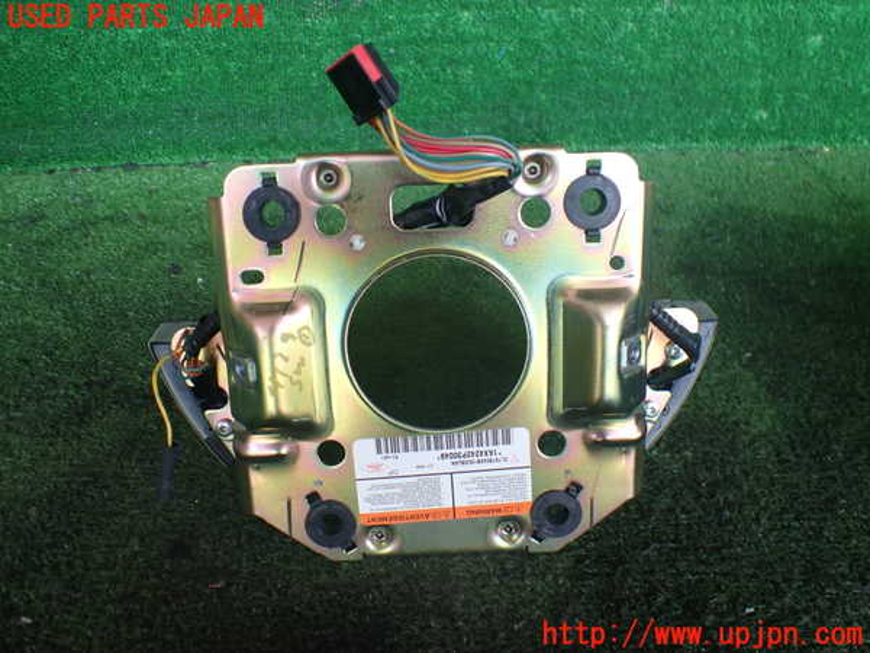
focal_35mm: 30
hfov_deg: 60.0
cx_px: 435
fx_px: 754
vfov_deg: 46.8
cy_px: 326
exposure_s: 1/125
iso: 160
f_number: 2.3
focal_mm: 5.4
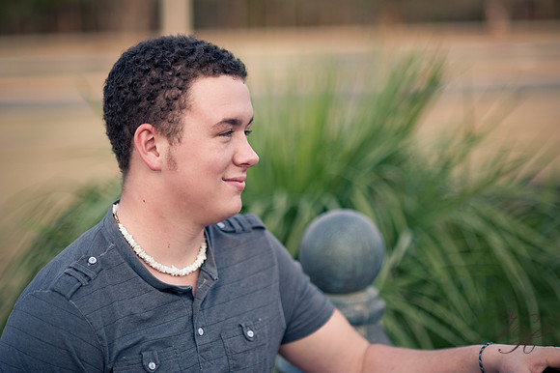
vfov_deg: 16.1
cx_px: 280
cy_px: 186
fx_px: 1321
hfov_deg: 23.9
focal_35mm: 85
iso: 200
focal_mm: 85
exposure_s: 1/1250
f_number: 1.8
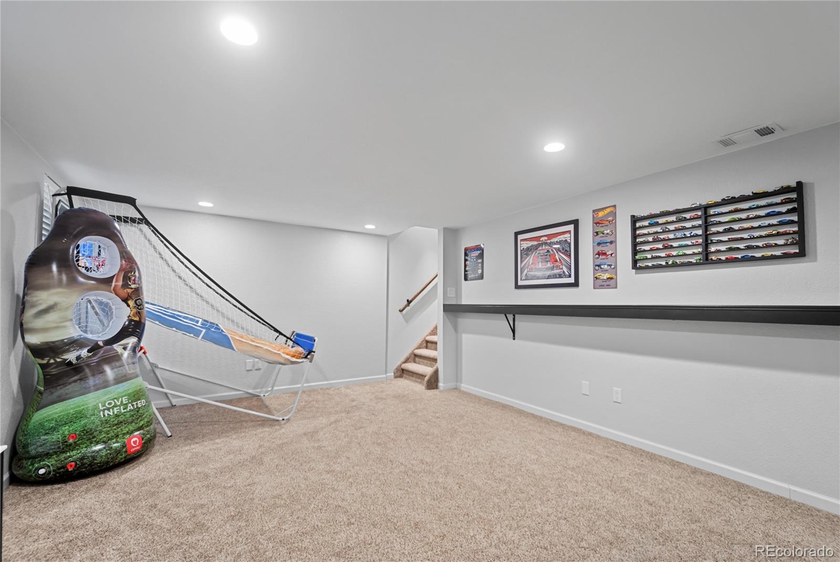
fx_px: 350
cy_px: 281
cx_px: 420
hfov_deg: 100.3
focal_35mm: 15
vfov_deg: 77.4
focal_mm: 10
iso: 200
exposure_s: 1/1.67
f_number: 3.5
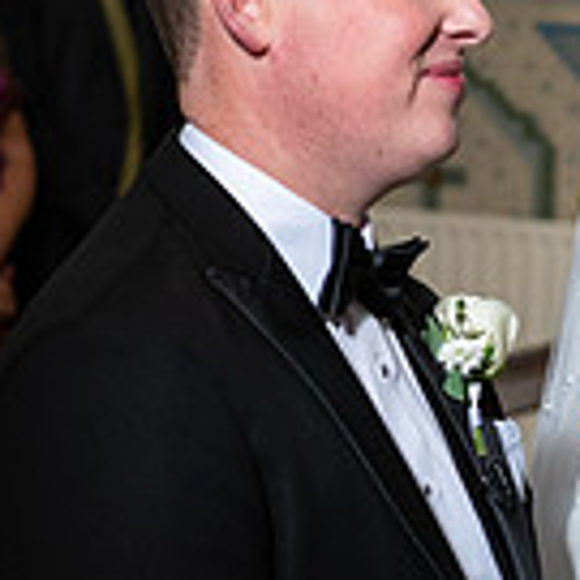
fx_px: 3867
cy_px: 376
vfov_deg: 8.6
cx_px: 580
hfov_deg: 8.5
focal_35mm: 204
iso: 640
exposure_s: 1/500
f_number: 3.5
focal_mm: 56
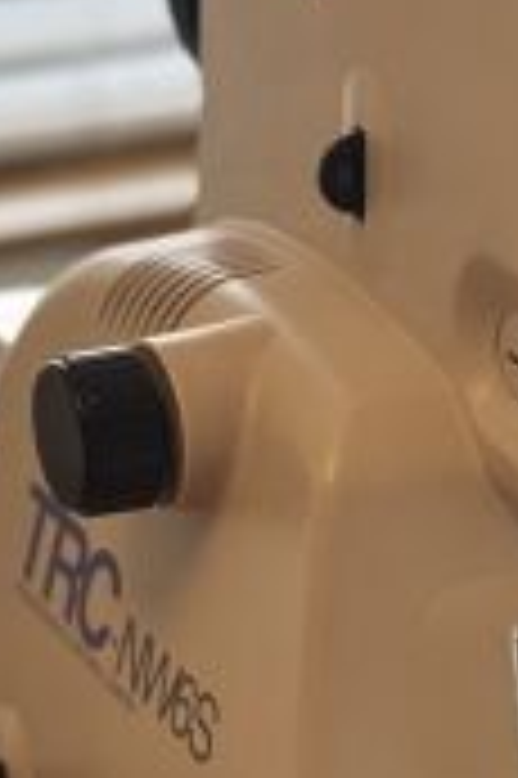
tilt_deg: -24.7
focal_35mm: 216
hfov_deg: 6.3
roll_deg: -2.7
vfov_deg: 9.5
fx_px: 4671
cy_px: 690
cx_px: 662
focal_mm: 6.76
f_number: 1.78
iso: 64
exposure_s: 1/166
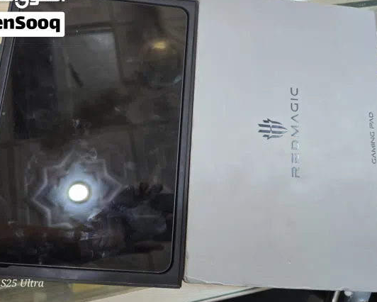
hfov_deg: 63.9
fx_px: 301
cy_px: 139
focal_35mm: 27
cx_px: 171
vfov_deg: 53.1
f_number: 1.7
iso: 250
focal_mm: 6.3
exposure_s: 1/120
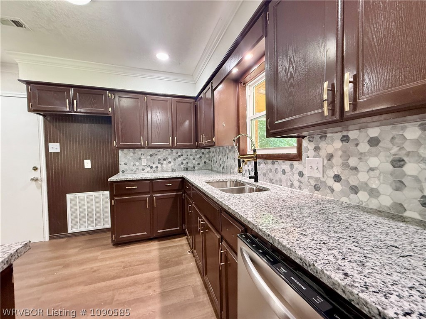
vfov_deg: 85.7
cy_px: 160
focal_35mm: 14
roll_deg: +0.9
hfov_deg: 102.1
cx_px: 213
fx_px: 172
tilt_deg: -1.4
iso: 500
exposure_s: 1/60
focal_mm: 2.22
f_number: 2.2
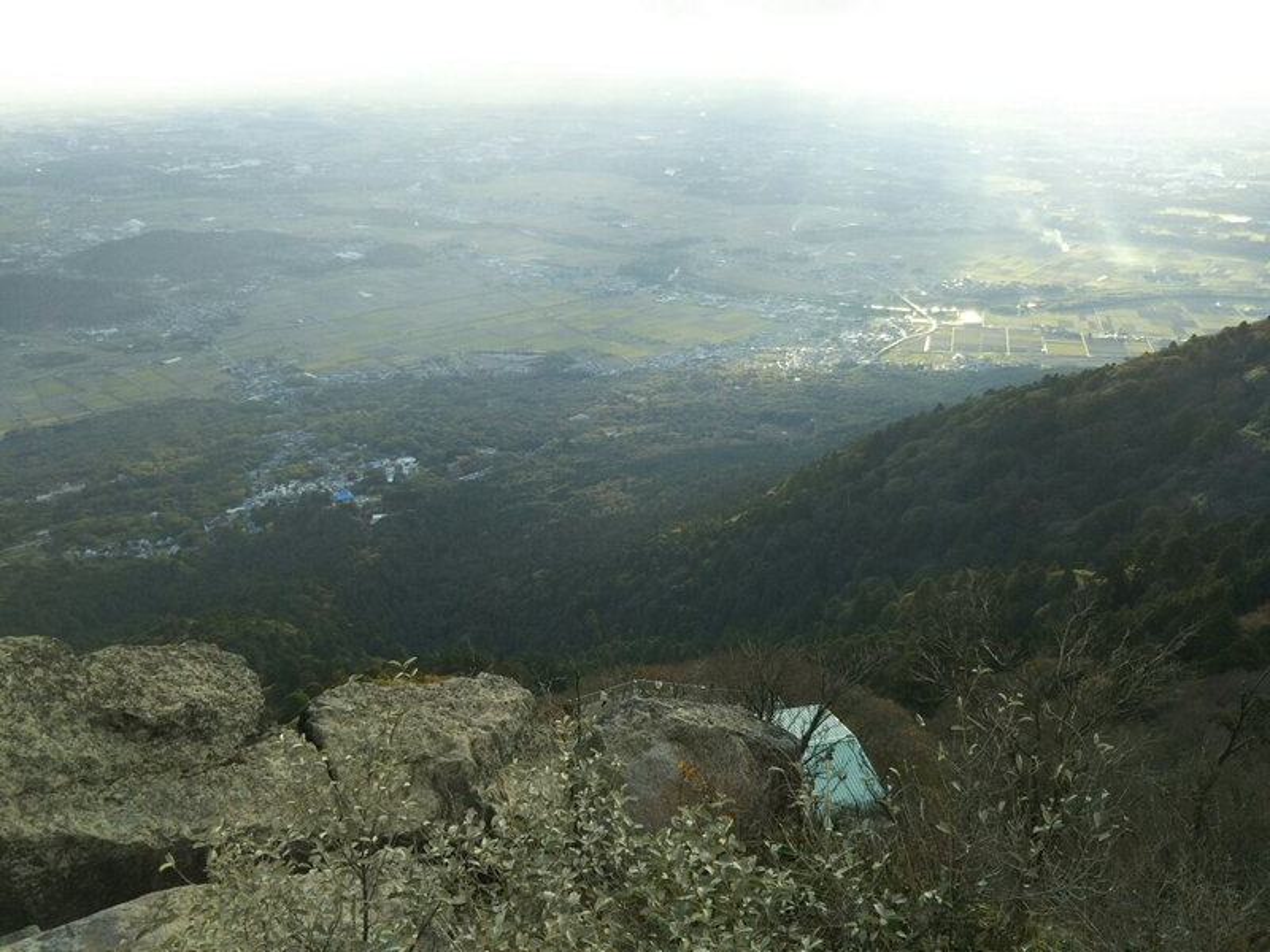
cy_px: 476
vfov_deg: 46.8
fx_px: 1101
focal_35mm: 30
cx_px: 635
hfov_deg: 60.0
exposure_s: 1/232
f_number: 2.2
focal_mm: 4
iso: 25
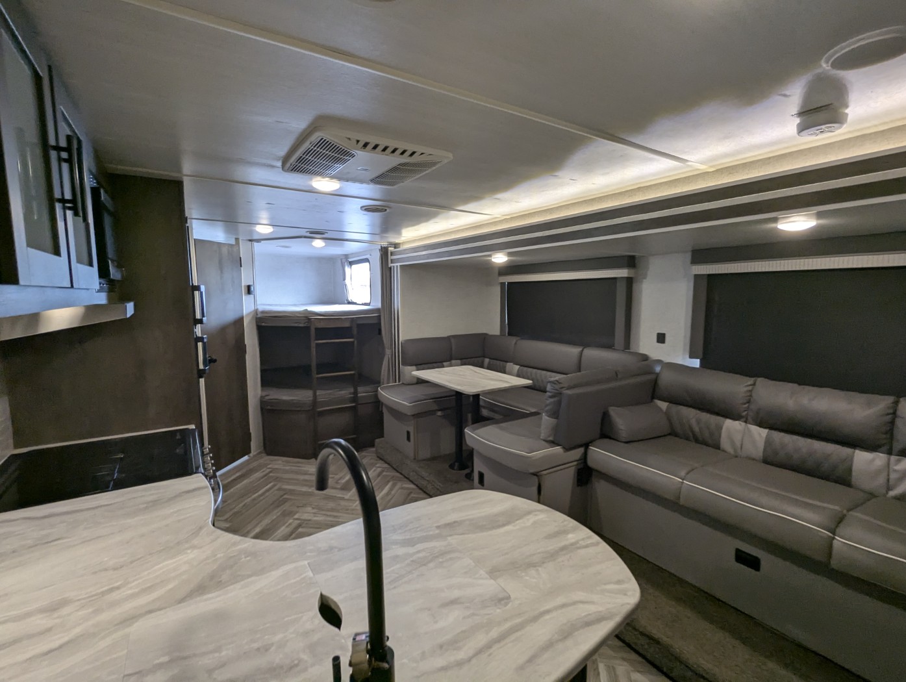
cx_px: 453
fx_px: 419
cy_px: 341
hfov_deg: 94.4
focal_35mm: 16
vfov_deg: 78.2
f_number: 2.2
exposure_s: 1/50
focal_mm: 2.35
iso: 90
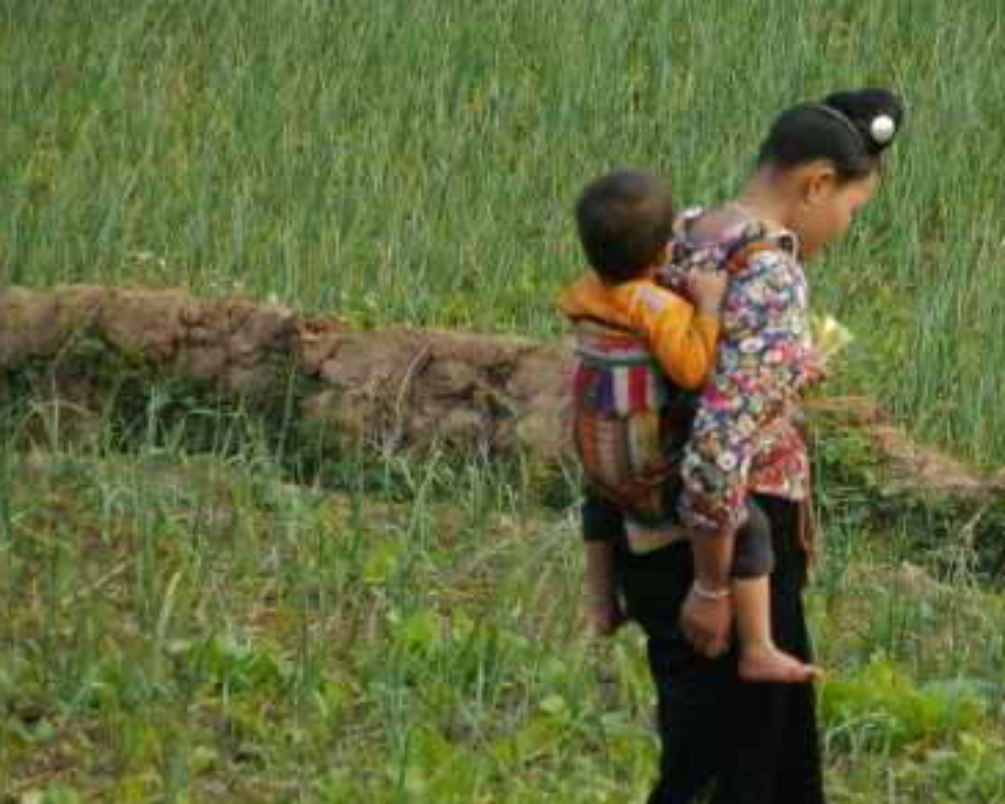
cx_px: 838
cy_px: 355
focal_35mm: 498
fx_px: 14813
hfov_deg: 3.9
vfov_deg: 3.1
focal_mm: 140
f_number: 5.8
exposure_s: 1/200
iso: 400
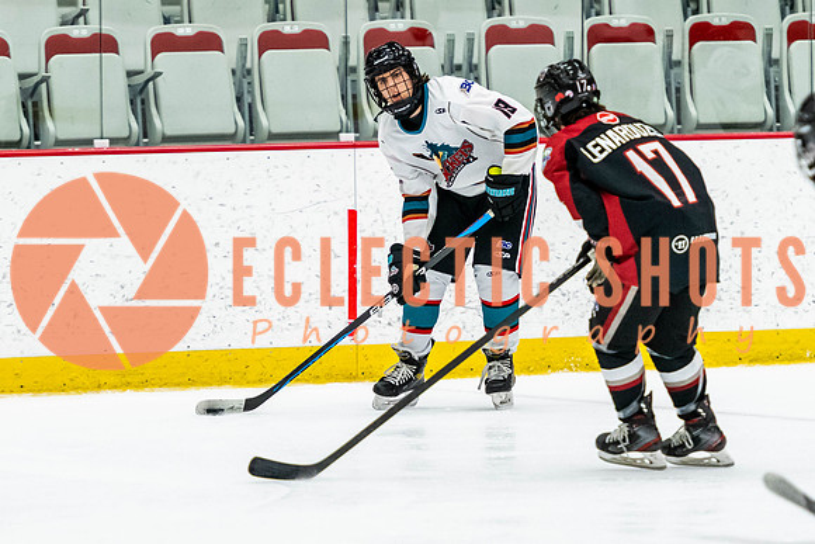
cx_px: 359
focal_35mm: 325
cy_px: 276
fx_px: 7351
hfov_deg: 6.3
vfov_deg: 4.2
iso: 3200
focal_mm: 160
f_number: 2.8
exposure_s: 1/640
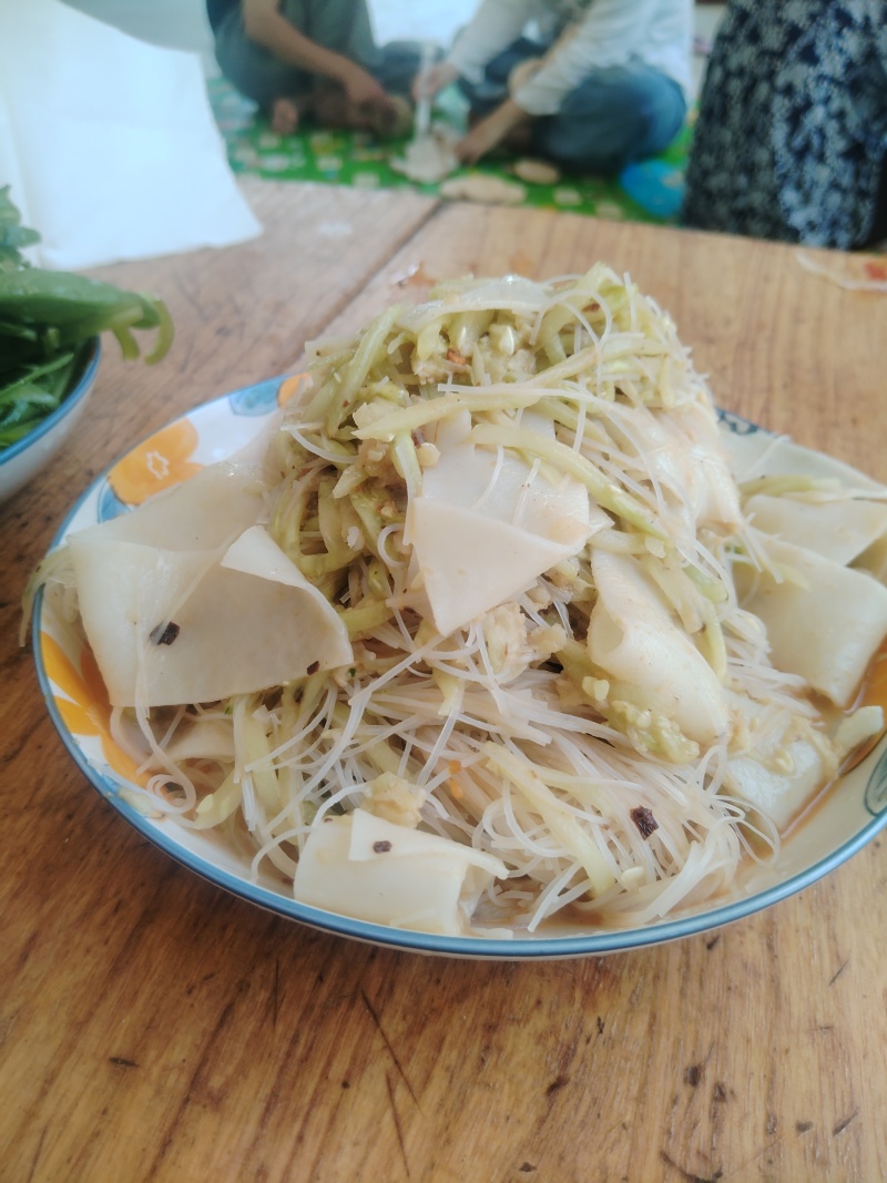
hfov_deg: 53.1
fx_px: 888
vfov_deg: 67.3
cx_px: 444
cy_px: 592
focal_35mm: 26
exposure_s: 1/140
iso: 100
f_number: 1.8
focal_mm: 4.25
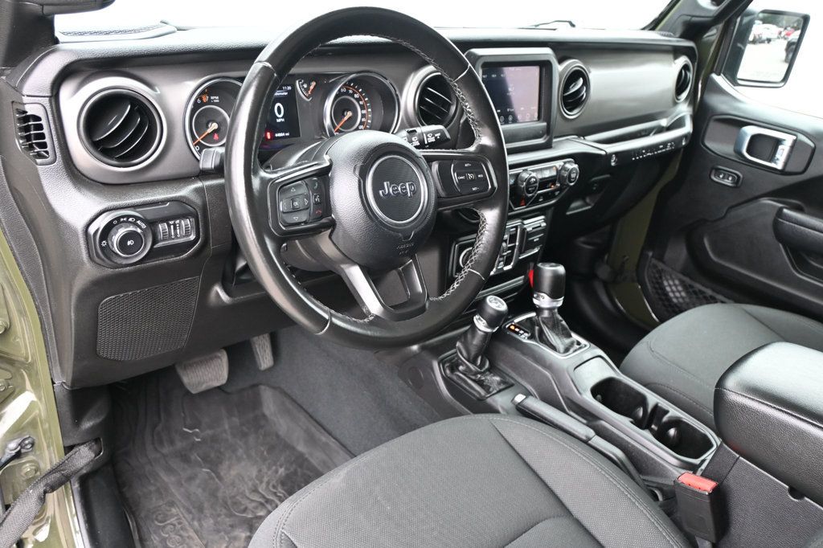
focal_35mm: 29
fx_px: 668
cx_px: 412
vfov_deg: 44.6
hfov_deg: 63.2
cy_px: 274
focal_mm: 19.5
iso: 720
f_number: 3.8
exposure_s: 1/125
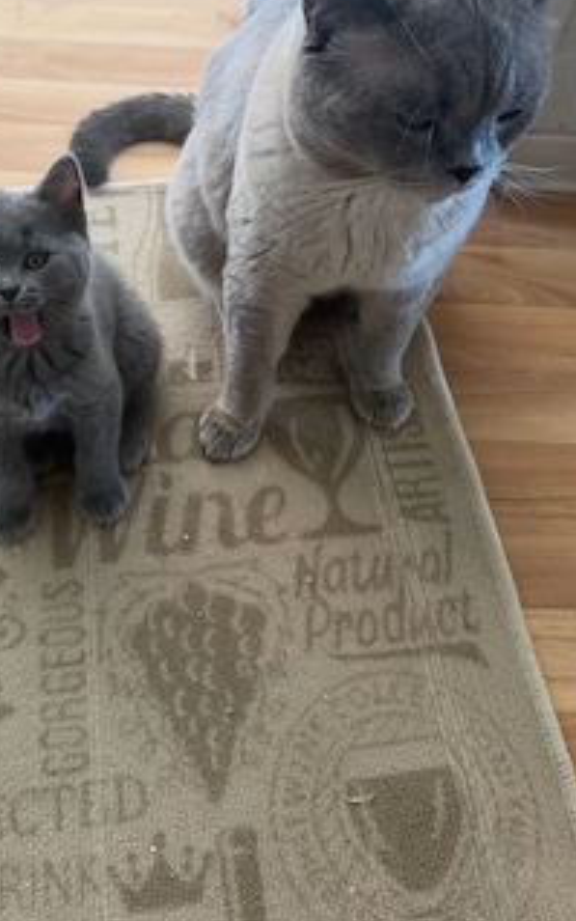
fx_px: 803
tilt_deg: -56.3
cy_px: 348
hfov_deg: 39.3
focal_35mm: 32
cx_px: 229
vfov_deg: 58.9
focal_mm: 6.76
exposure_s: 1/121
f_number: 1.78
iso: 200
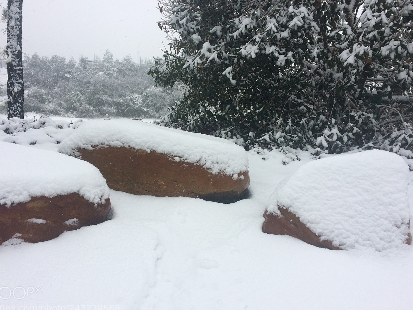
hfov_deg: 56.8
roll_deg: -1.1
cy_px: 160
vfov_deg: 44.2
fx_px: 382
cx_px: 199
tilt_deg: -10.8
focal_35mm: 32
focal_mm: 4.15
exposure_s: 1/423
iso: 32
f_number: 2.2
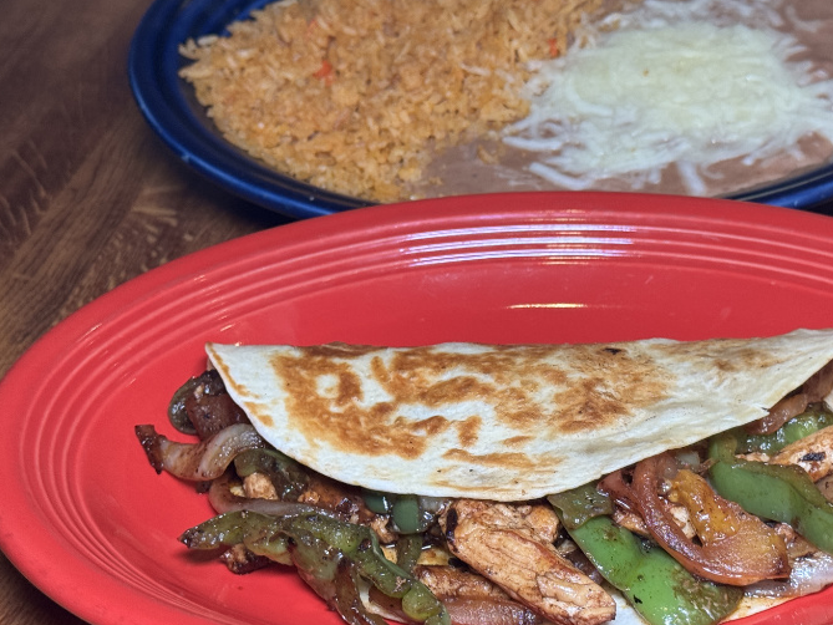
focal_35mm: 74
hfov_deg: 26.2
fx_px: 1781
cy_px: 354
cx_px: 547
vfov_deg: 19.9
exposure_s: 1/60
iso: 200
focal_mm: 6.8
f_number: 1.8
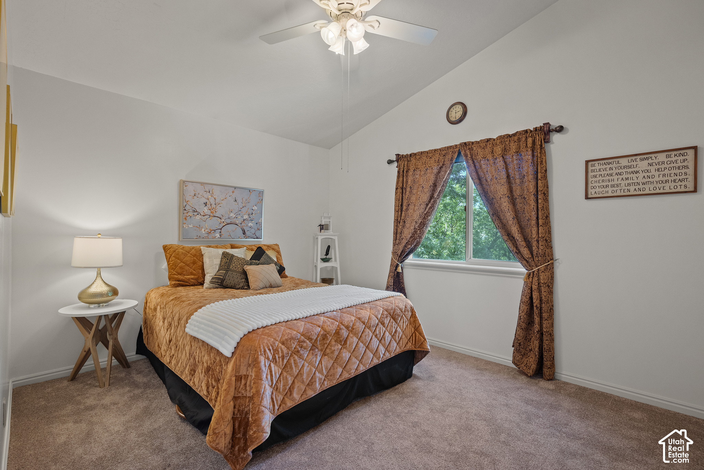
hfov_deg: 96.7
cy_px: 235
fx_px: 313
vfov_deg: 73.8
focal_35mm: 16
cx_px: 352
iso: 500
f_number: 8
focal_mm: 16
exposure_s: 1/1.25
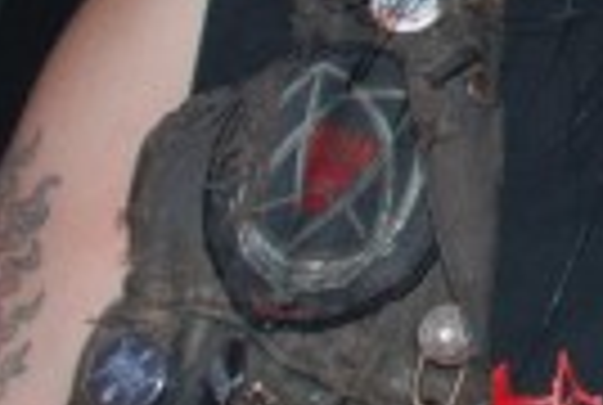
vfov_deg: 7.3
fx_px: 3005
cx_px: 1116
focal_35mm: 179
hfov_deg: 10.7
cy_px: -513
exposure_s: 1/60
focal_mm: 20
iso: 200
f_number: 4
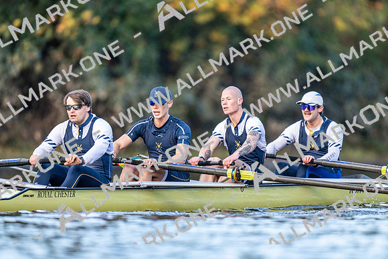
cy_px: 130
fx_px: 6468
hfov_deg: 3.4
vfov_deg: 2.3
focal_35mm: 600
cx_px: 194
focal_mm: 600
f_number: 4
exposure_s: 1/2500
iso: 3200
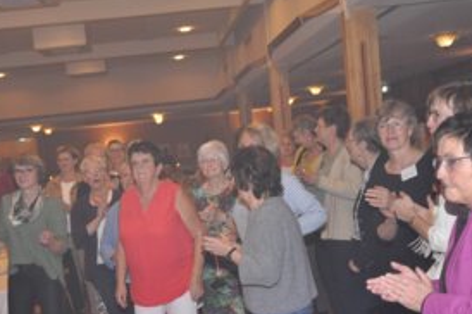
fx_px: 746
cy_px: 219
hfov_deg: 35.0
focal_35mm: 57
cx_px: 195
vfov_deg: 23.6
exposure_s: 1/60
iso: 800
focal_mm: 26
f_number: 4
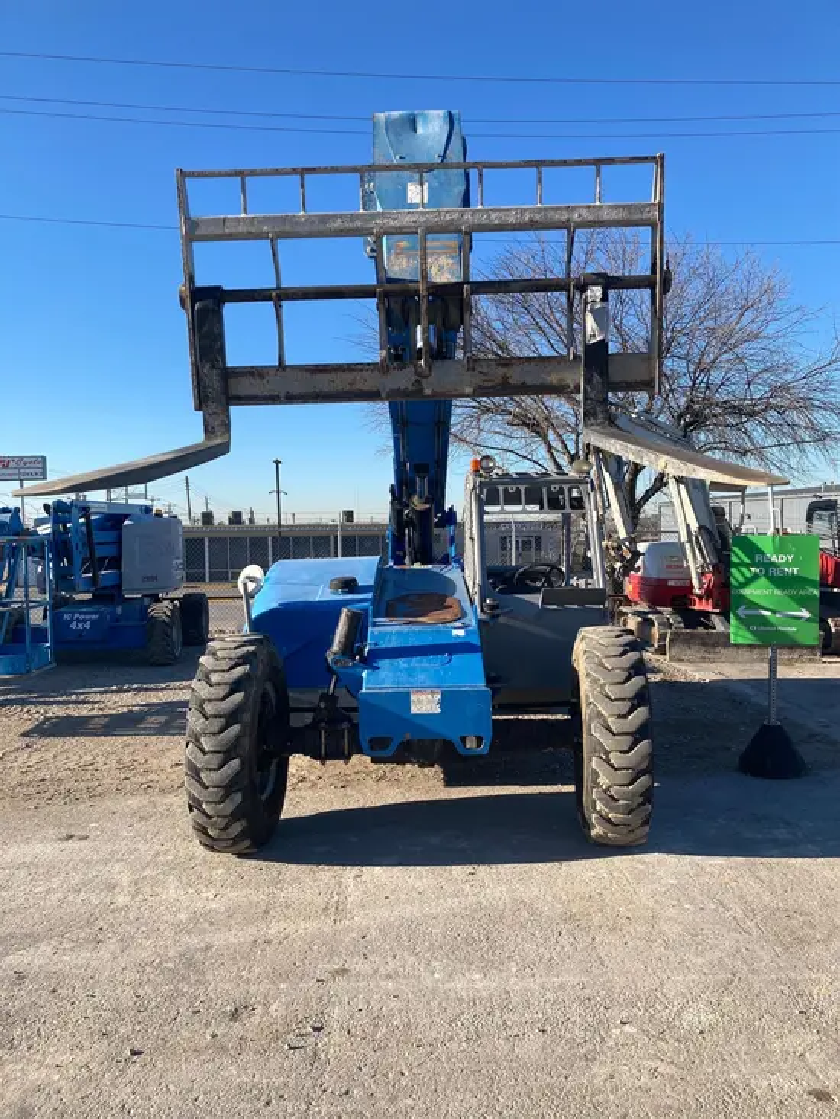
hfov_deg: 49.8
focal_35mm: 28
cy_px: 560
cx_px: 420
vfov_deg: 63.4
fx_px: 906
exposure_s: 1/1185
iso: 20
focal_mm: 3.99
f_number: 1.8
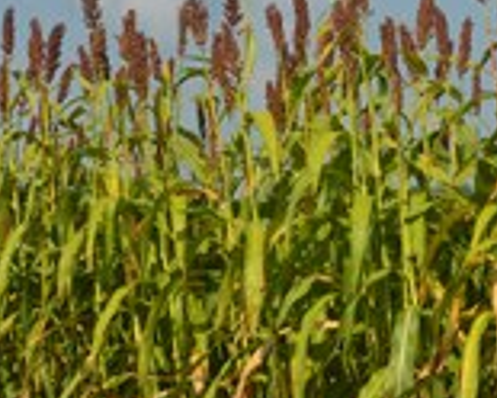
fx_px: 3315
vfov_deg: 6.9
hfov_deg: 8.5
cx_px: 624
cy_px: 157
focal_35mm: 225
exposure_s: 1/500
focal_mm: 55
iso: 320
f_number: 11
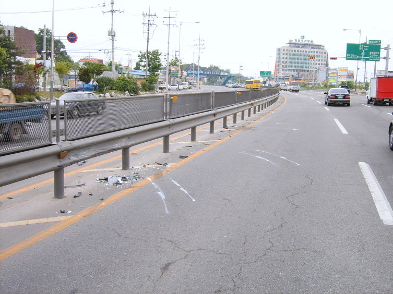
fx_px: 397
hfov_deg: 52.6
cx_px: 196
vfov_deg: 40.7
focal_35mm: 35
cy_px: 147
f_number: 5.8
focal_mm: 5.8
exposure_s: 1/125
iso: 50
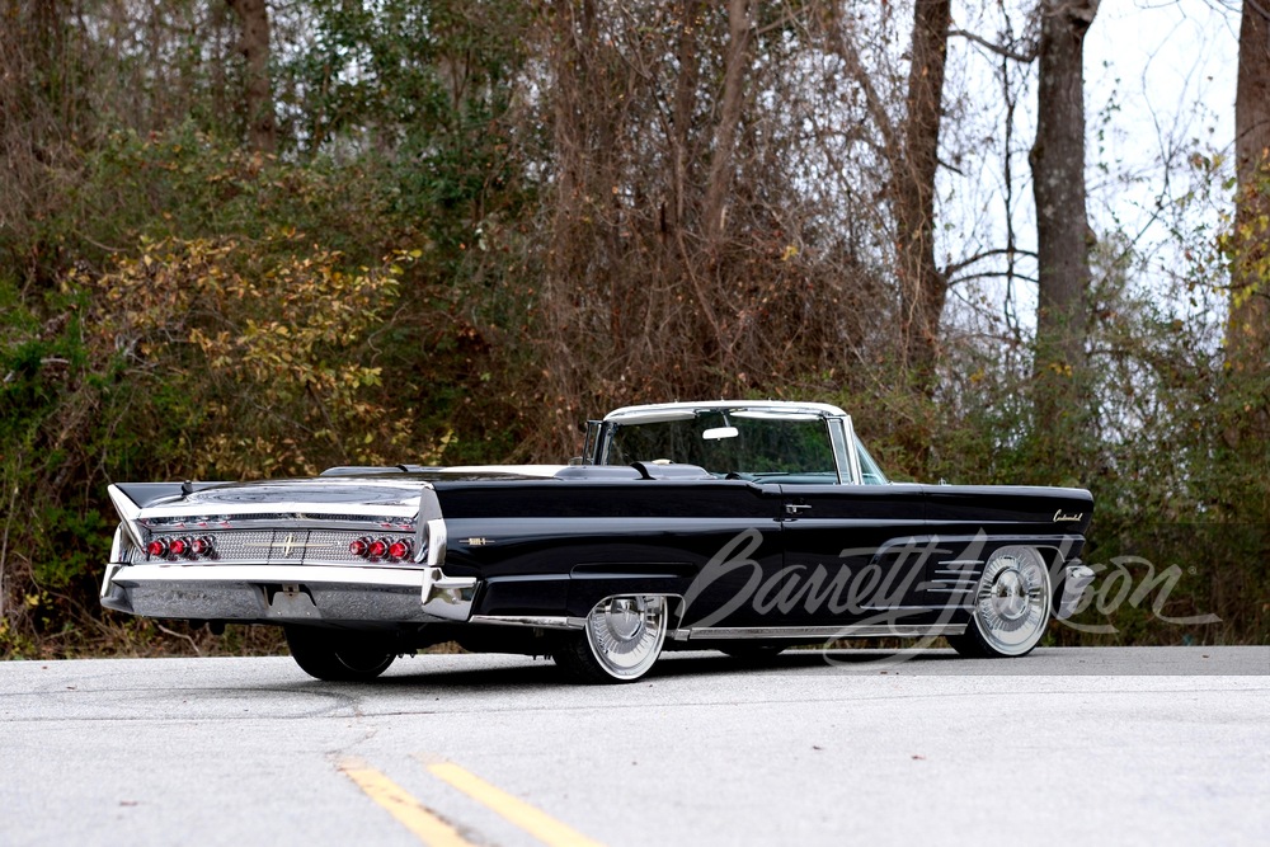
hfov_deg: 15.2
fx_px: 4763
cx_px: 635
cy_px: 424
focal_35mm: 135
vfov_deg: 10.2
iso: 320
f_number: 2.5
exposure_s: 1/1000
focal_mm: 90
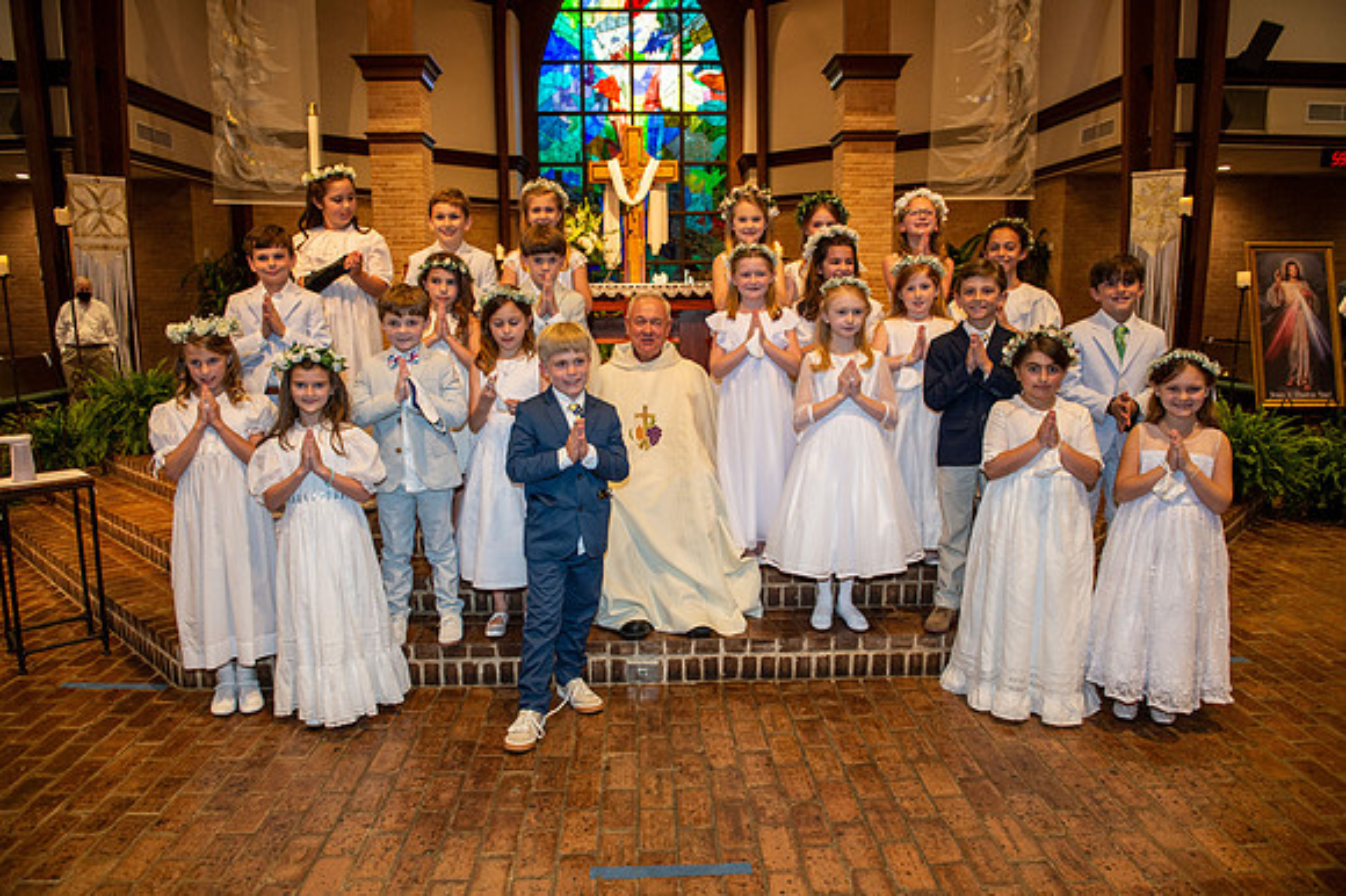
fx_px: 897
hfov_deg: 73.8
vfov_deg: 53.1
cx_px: 673
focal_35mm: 24
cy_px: 448
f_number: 4.5
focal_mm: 24
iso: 1600
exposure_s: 1/125
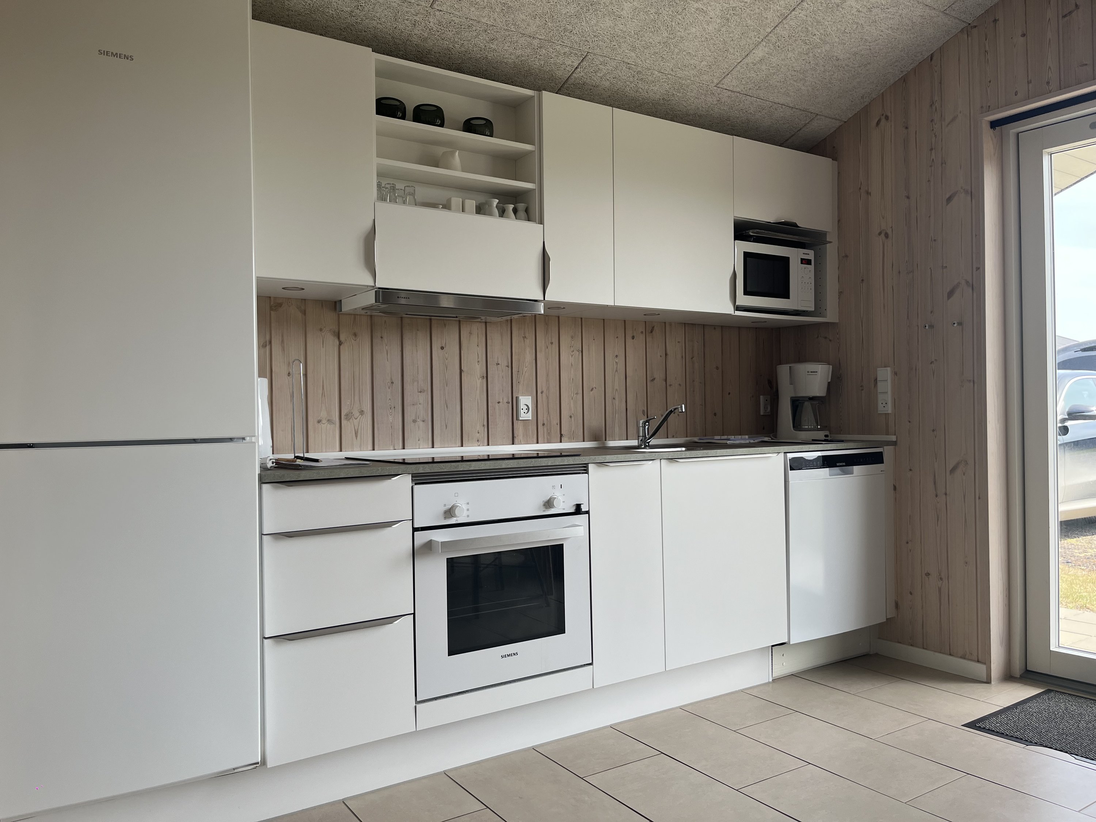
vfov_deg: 53.1
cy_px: 411
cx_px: 548
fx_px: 823
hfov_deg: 67.3
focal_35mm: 26
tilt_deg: -1.5
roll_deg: +1.6
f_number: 1.6
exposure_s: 1/376
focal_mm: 5.1
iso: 50
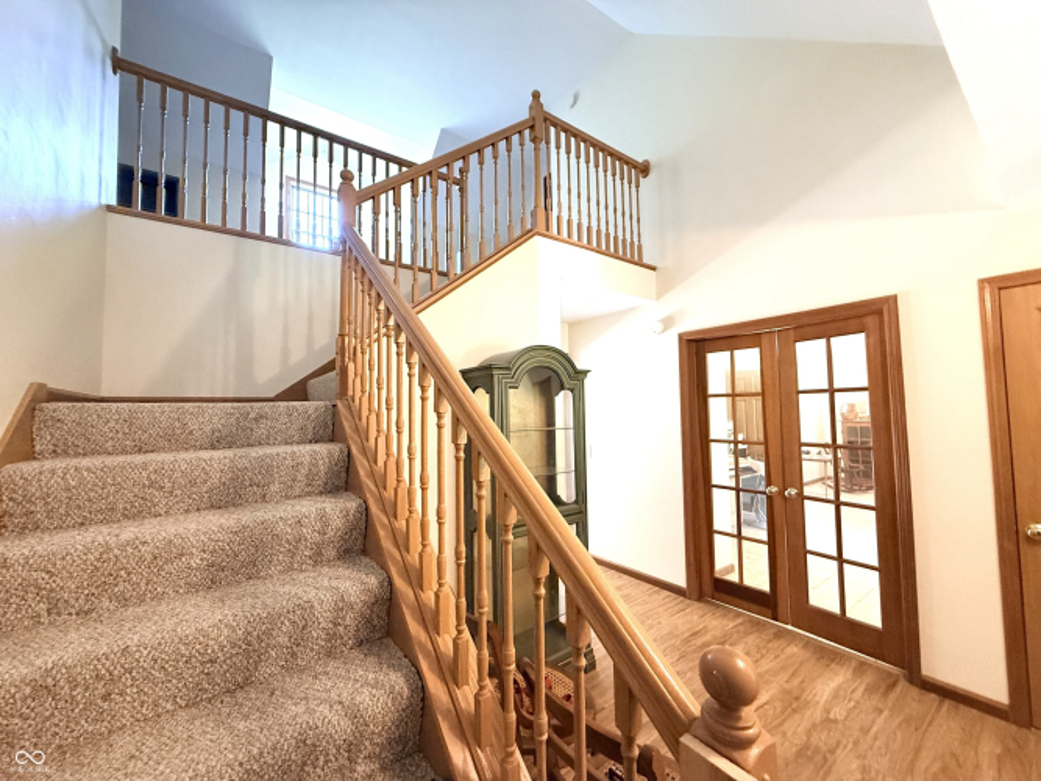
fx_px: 421
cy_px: 390
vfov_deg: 85.7
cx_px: 520
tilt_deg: +2.6
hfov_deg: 102.1
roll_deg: +1.1
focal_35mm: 14
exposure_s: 1/60
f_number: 2.2
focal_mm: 2.22
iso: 500
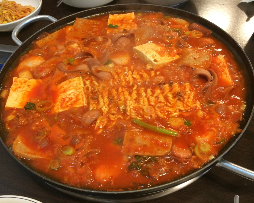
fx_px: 241
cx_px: 120
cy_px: 100
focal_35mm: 32
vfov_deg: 45.8
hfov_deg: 55.6
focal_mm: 4.12
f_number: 2.2
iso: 160
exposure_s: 1/30
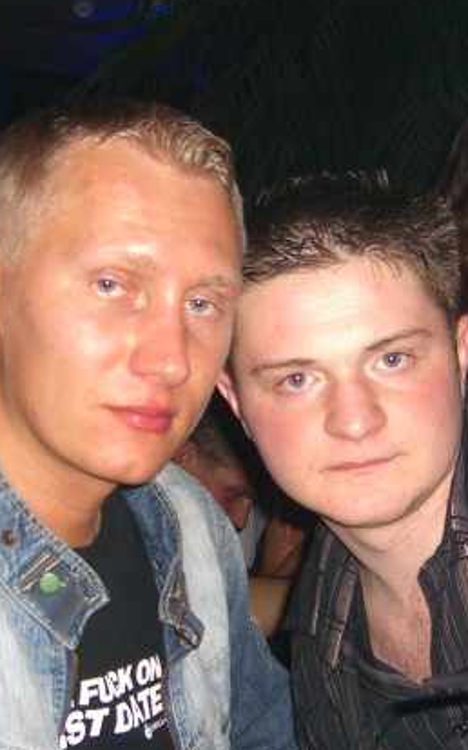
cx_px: 272
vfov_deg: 26.3
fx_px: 1592
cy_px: 521
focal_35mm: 78
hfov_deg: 16.7
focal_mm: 7.9
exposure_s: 1/60
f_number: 2.8
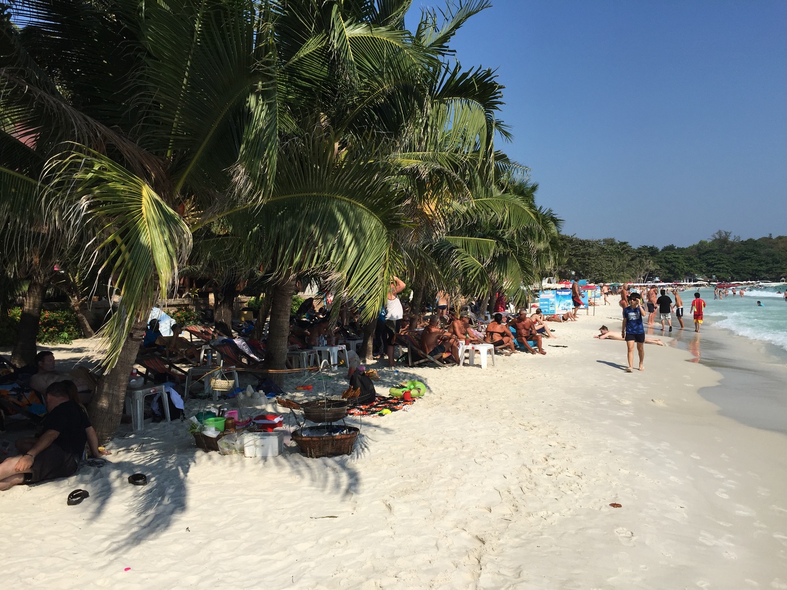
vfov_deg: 48.2
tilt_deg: -0.4
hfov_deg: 61.7
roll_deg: -0.1
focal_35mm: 29
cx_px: 394
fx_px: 659
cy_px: 295
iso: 32
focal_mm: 4.15
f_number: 2.2
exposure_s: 1/3597
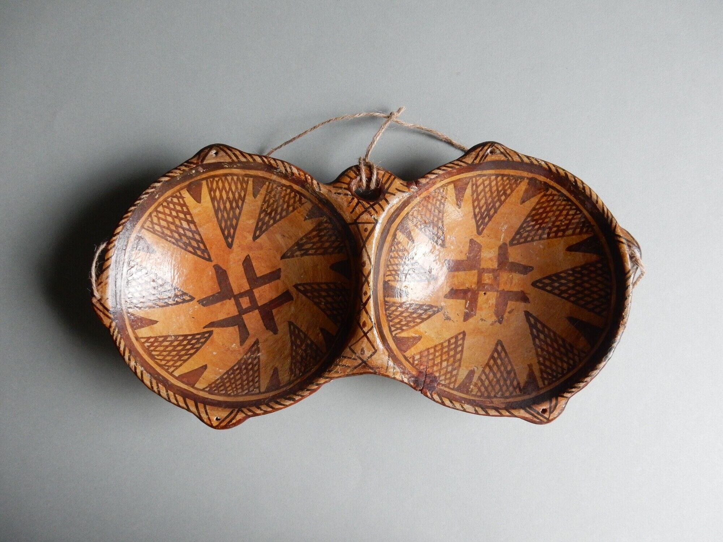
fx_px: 522
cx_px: 362
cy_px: 271
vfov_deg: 54.9
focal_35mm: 25
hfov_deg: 69.4
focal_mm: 4.5
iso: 400
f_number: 3.7
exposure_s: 1/10
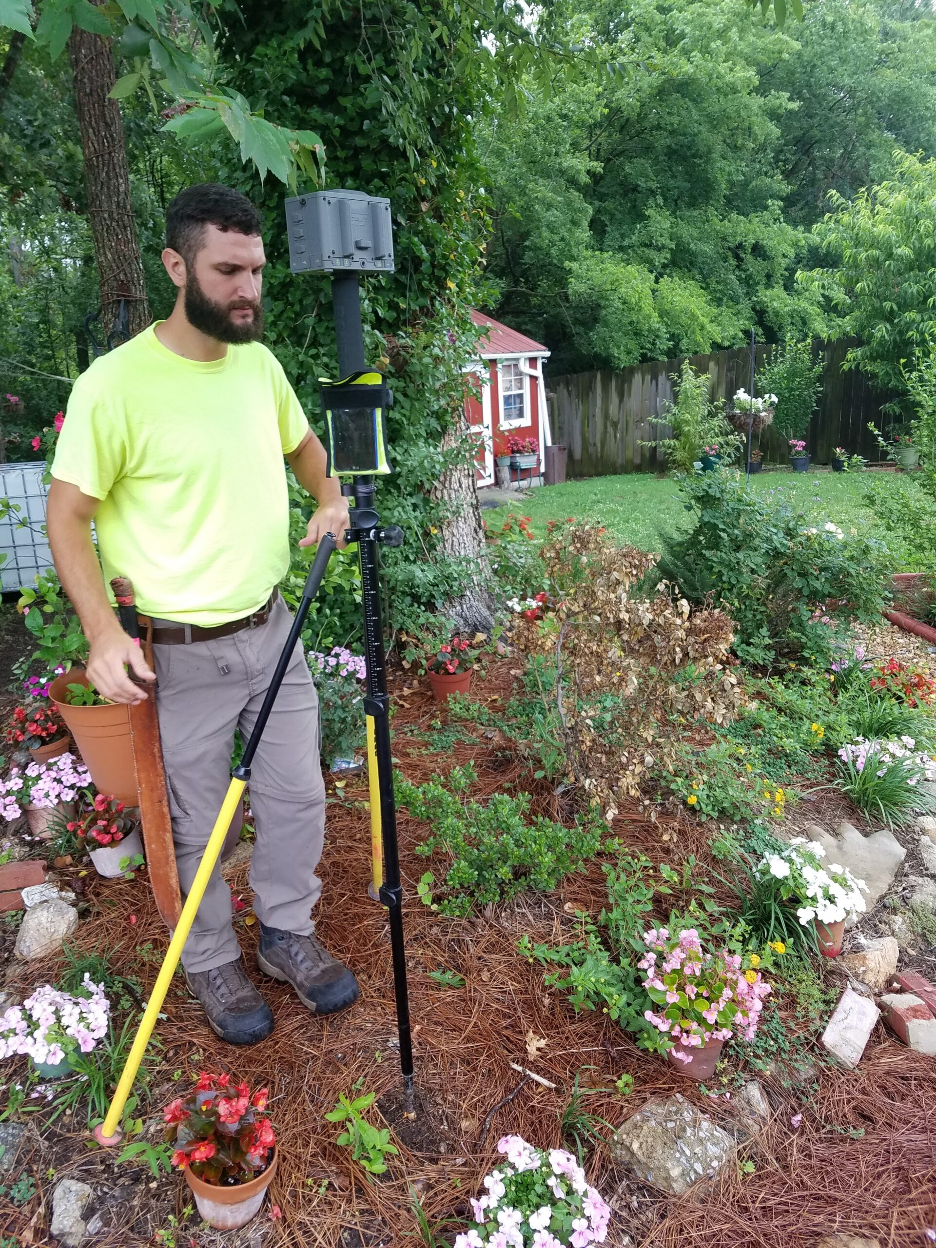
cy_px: 624
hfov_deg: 53.1
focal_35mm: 26
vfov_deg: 67.3
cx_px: 468
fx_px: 937
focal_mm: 4.2
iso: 50
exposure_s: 1/193
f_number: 1.7
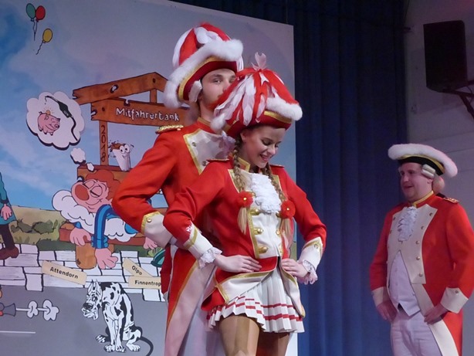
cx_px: 237
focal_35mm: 121
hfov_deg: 16.3
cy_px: 178
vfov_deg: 12.3
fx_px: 1658
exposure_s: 1/250
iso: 1600
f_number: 4
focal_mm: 21.8
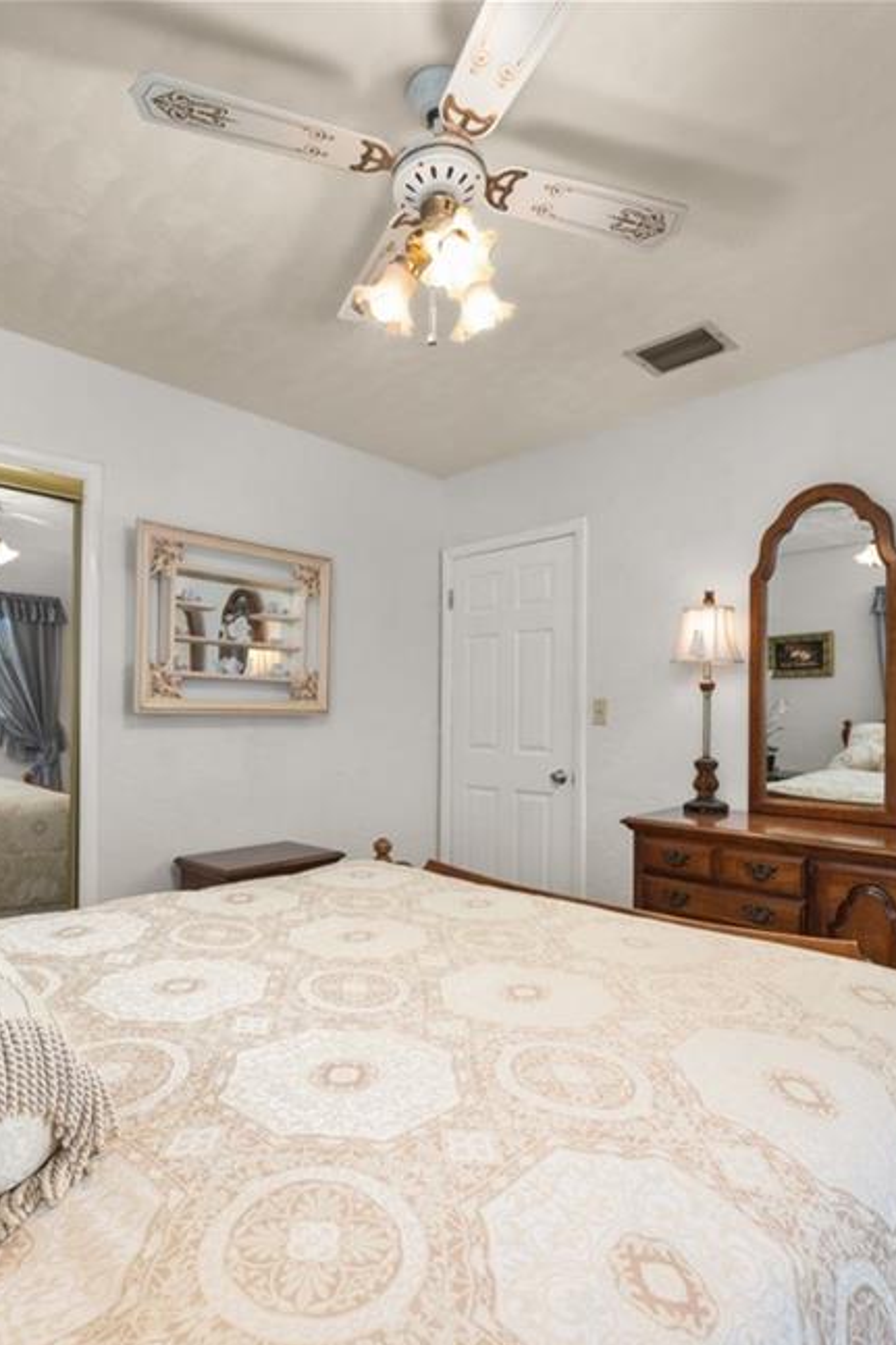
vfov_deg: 86.9
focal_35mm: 19
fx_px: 710
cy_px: 707
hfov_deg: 64.5
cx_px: 420
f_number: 11
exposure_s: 1/2.5
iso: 400
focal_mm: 12
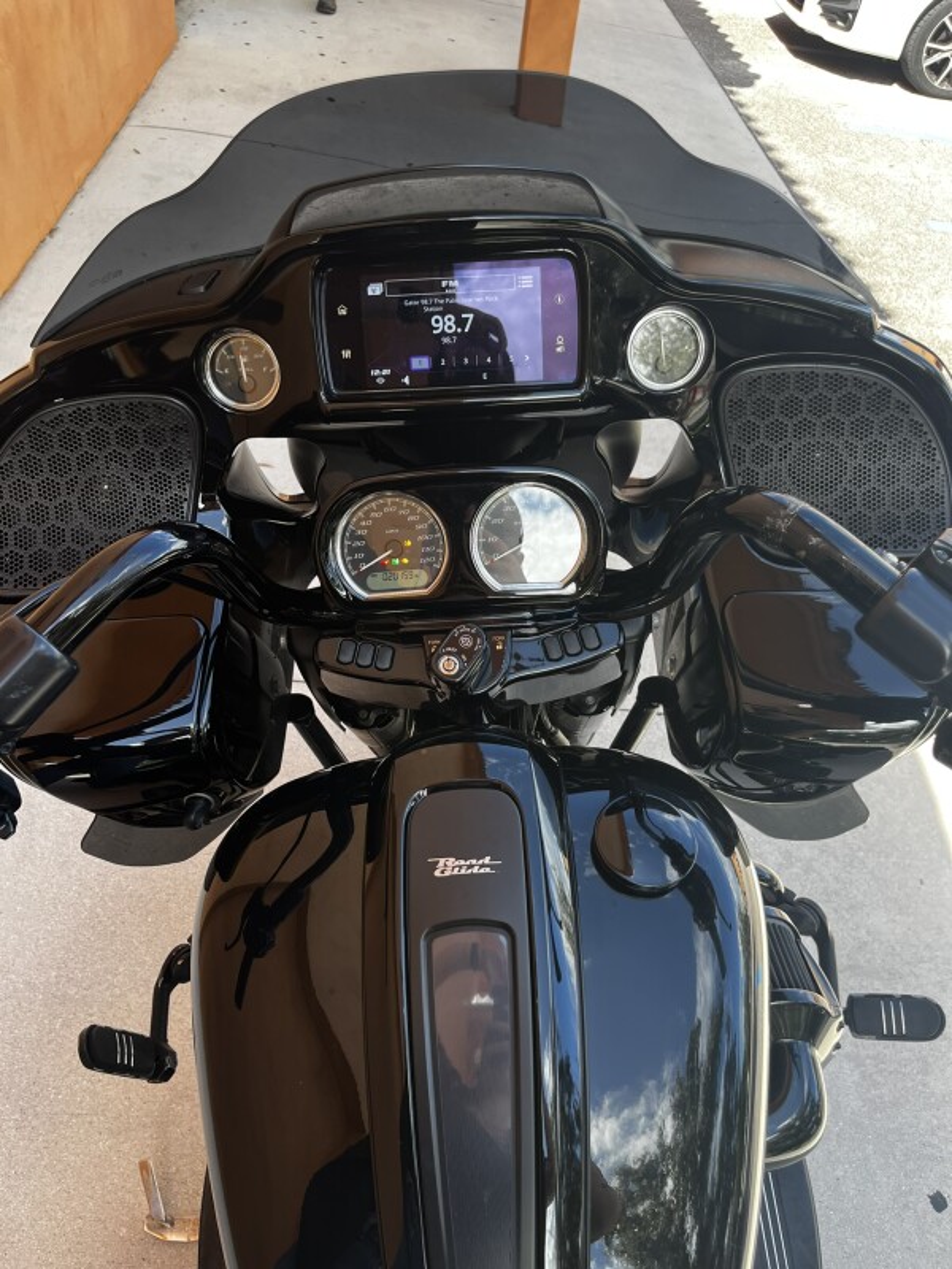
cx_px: 476
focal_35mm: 26
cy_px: 634
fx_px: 953
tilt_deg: -45.0
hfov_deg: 53.1
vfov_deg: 67.3
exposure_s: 1/262
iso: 40
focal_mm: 5.1
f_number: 1.6
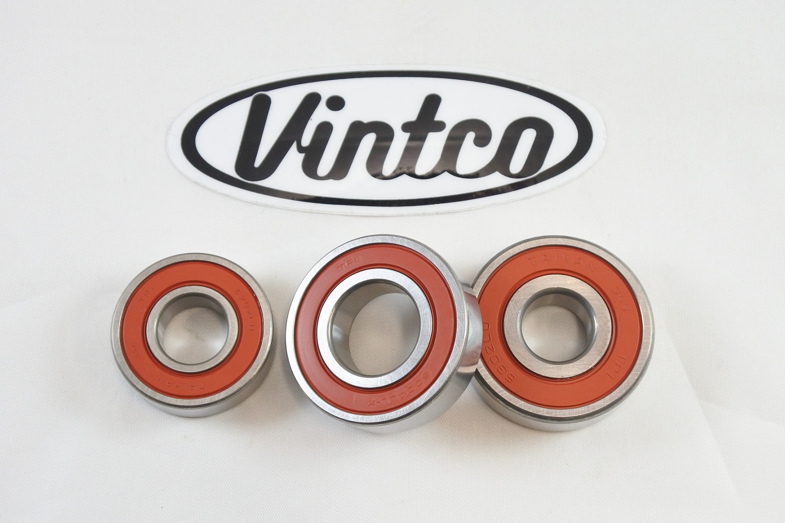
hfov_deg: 35.6
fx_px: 1221
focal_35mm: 56
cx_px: 392
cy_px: 262
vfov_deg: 24.2
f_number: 4.8
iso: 640
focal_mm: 21
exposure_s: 1/125
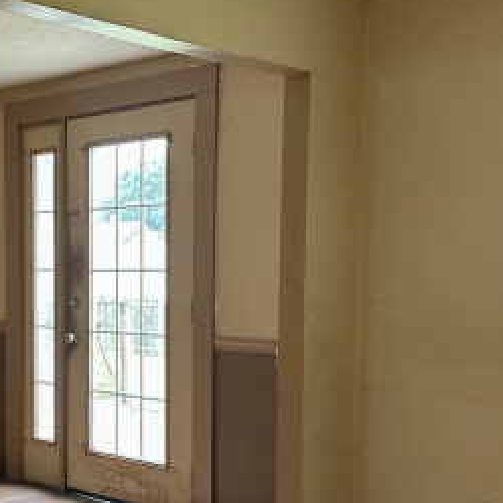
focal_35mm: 57
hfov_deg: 29.4
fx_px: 937
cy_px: 314
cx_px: 104
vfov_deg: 29.9
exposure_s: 1/60
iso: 320
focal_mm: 6.86
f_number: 1.78
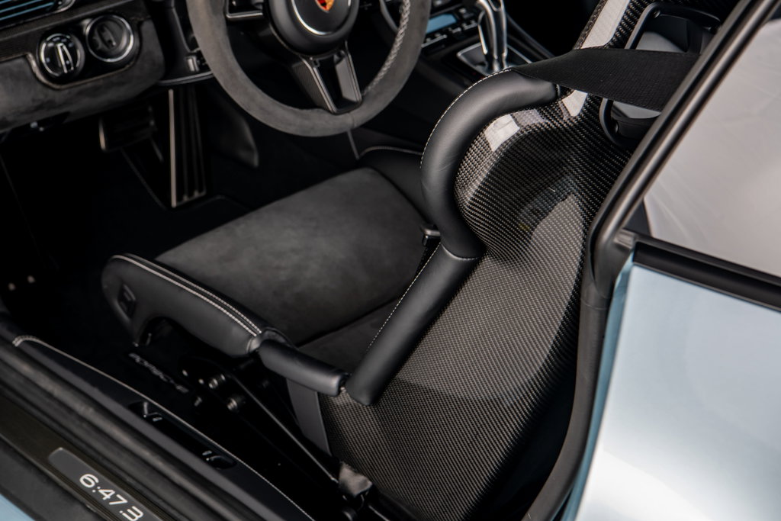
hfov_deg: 28.8
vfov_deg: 19.5
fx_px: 1519
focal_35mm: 70
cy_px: 260
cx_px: 390
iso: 200
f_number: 9
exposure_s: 1/125
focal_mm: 70
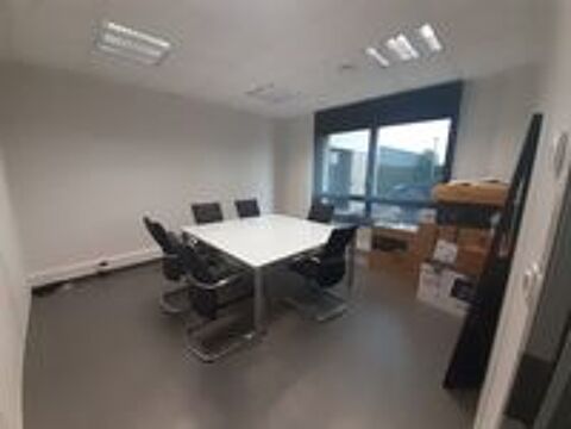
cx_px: 286
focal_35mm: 13
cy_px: 214
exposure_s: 1/50
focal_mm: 1.13
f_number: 2.2
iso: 160
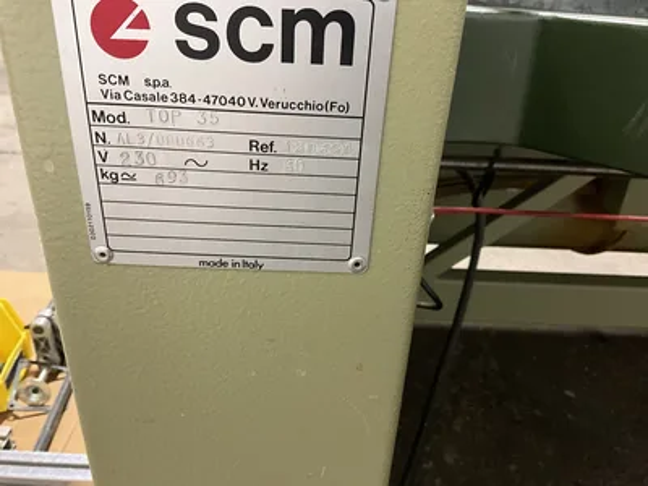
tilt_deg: -28.3
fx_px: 543
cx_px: 324
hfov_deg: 61.7
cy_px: 243
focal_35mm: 29
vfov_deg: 48.2
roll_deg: -3.7
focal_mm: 3
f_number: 1.8
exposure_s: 1/40
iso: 320
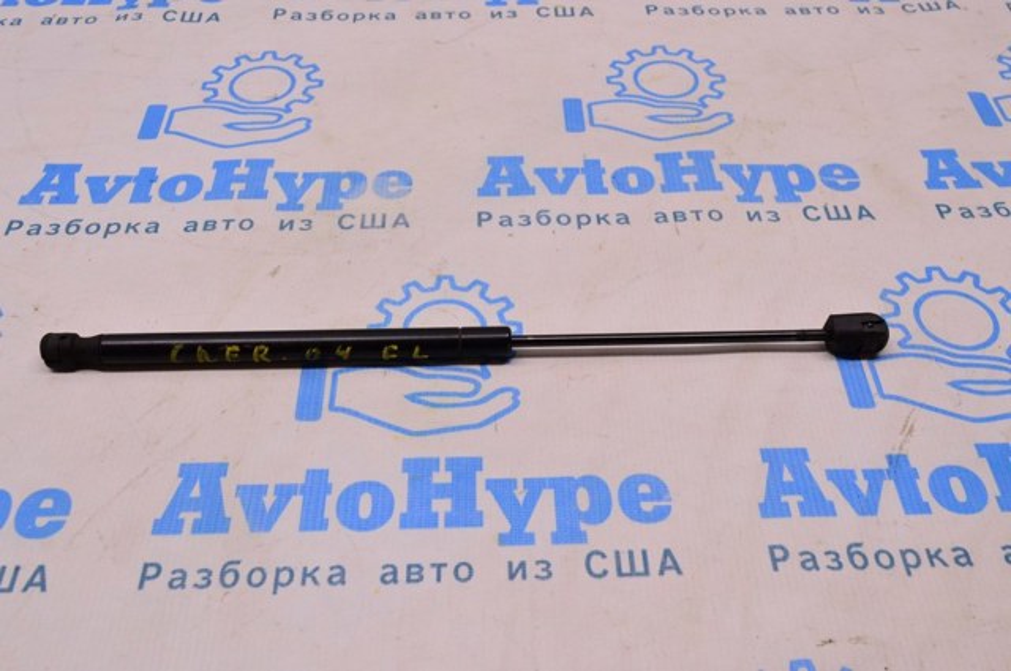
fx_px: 1010
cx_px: 506
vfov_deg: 36.8
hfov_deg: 53.2
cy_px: 336
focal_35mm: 36
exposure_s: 1/125
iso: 1600
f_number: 8
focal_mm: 24
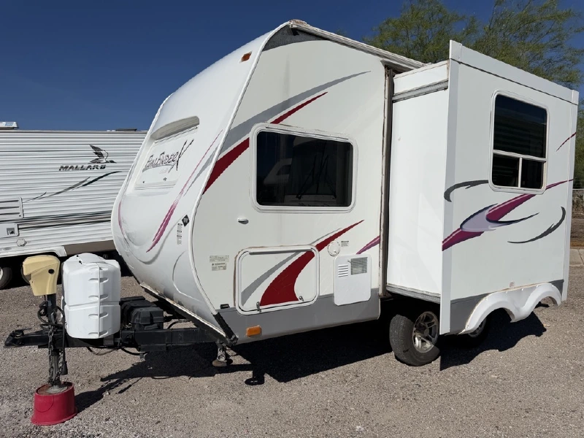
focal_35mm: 24
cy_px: 219
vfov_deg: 56.8
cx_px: 292
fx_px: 405
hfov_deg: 71.6
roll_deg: +1.8
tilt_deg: -4.8
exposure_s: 1/22727
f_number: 1.78
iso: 100
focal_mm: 6.76
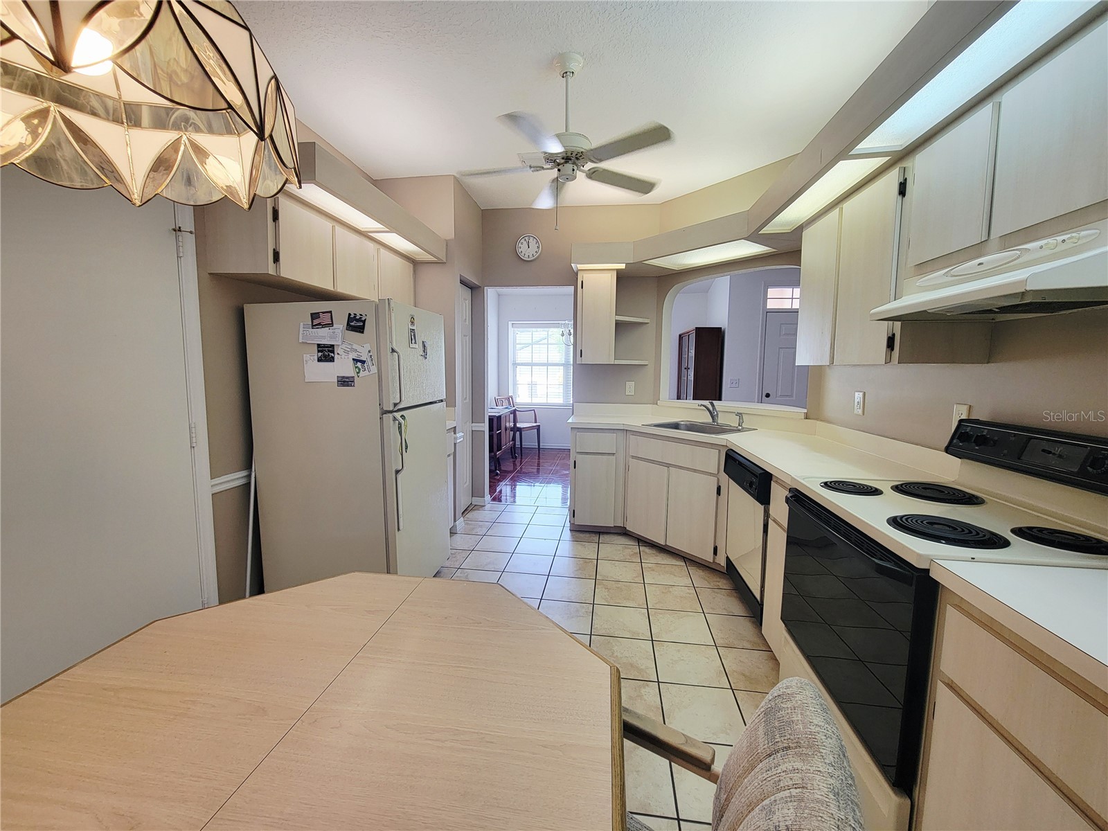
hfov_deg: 106.2
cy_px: 416
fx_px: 416
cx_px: 554
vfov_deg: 89.9
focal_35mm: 13
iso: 100
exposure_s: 1/60.2
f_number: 2.2
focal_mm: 2.2
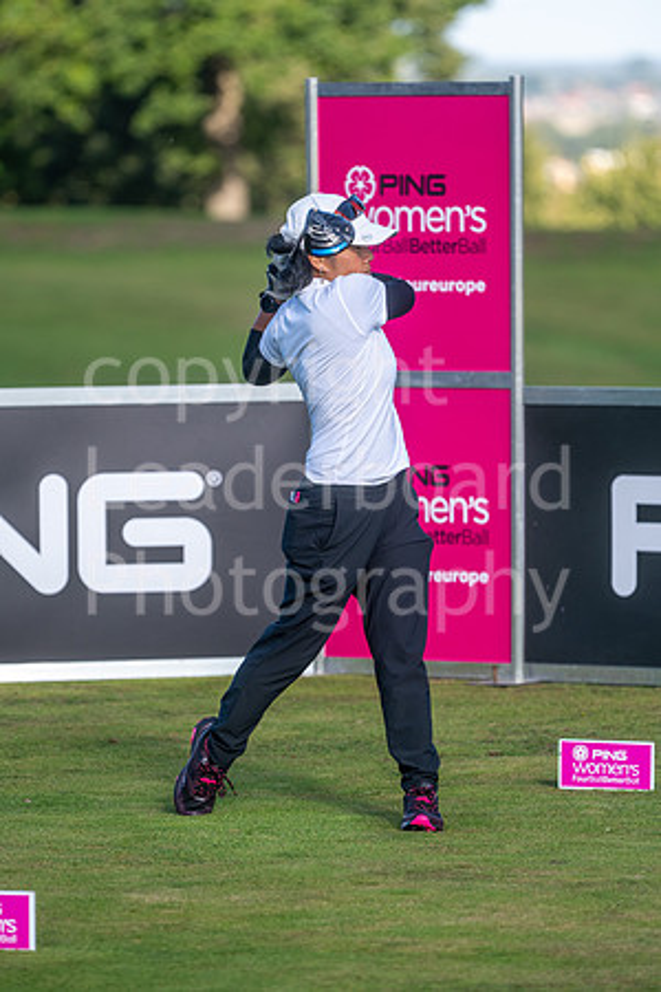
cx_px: 330
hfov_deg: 4.6
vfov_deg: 6.9
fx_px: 8262
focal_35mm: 300
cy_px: 496
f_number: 5
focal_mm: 300
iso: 500
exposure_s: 1/1250
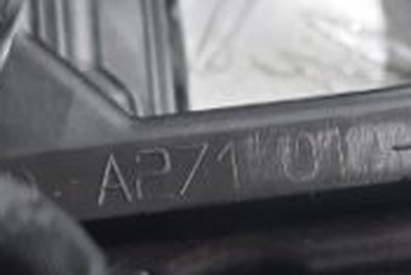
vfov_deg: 15.3
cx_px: 258
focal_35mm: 89
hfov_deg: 22.8
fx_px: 1017
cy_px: 223
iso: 800
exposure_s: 1/20
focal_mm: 4.6
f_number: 2
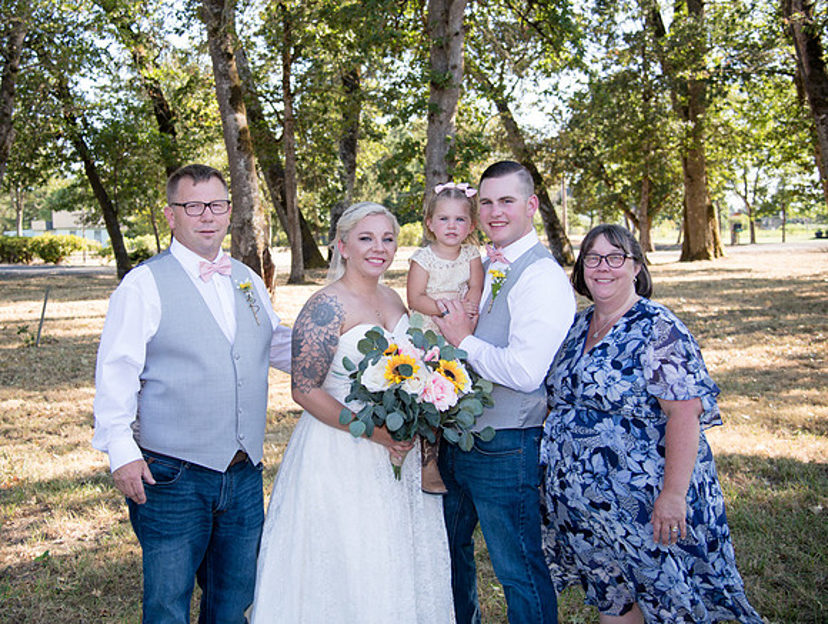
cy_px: 269
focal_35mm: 43
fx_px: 1036
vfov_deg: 33.5
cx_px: 330
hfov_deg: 43.3
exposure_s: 1/320
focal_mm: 35
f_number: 4
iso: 250
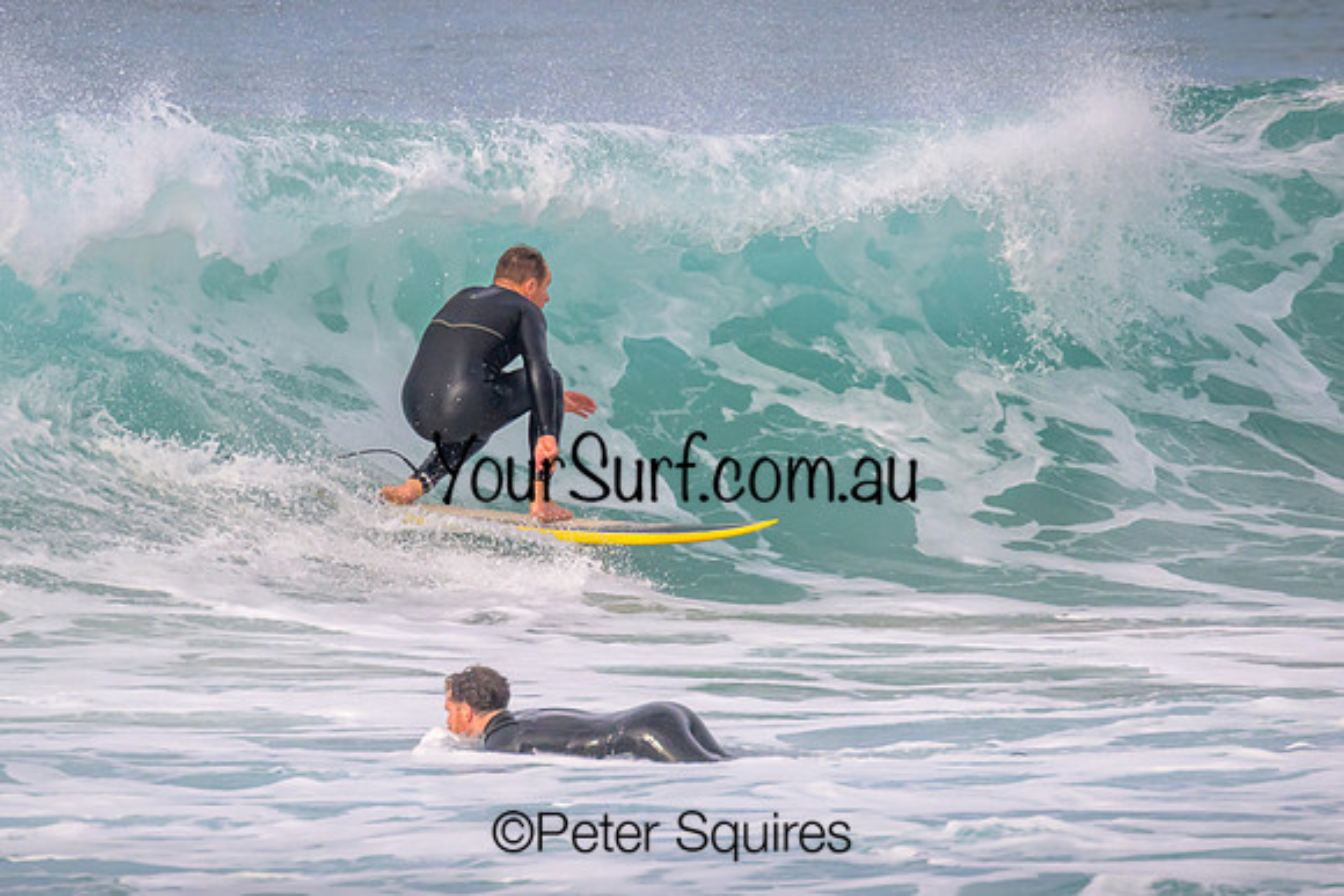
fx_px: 41035
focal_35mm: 1099
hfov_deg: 1.9
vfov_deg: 1.3
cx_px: 641
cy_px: 322
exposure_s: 1/2000
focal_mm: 800
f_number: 11
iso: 1100
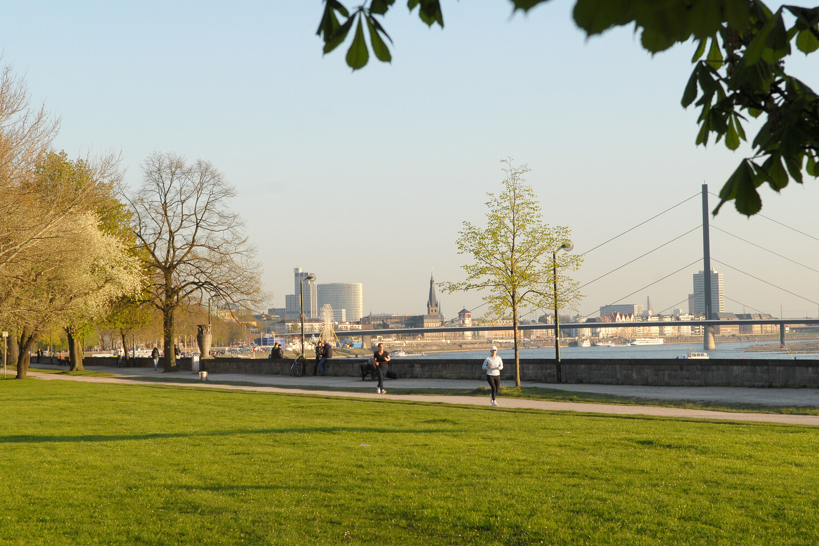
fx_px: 1899
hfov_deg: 24.3
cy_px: 274
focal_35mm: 84
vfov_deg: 16.4
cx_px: 411
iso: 125
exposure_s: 1/200
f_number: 8
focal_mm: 55
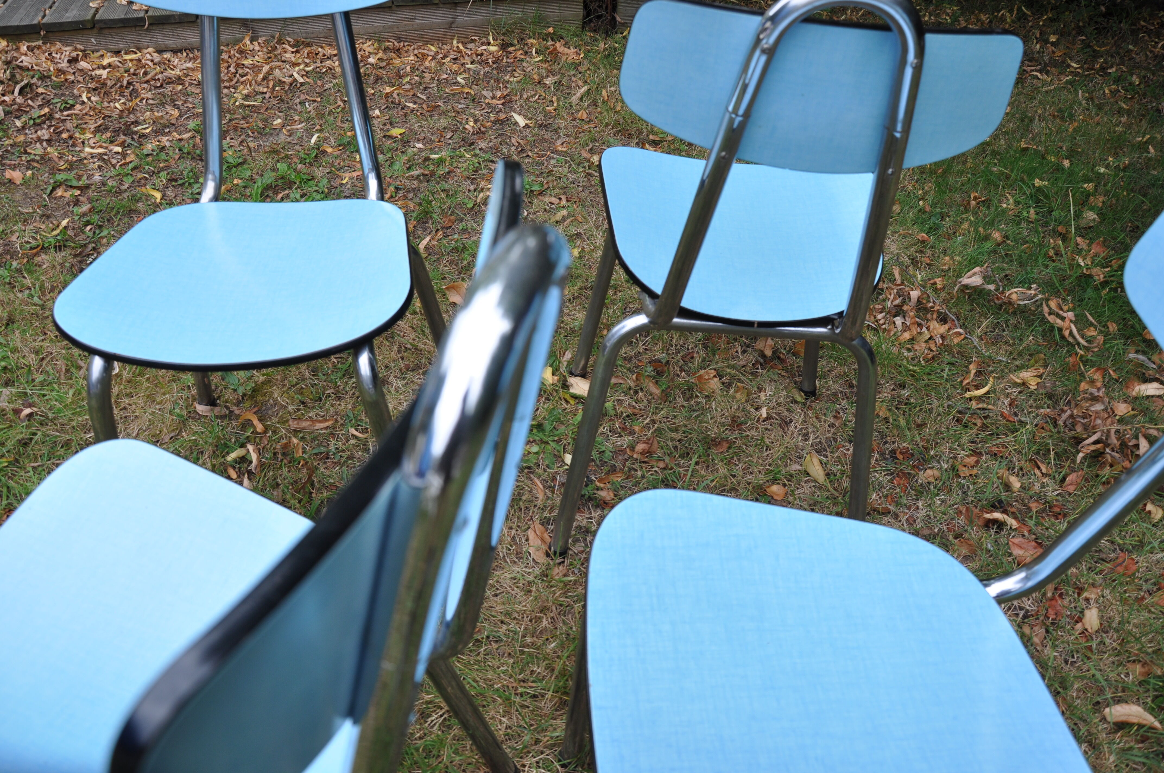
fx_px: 872
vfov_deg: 47.8
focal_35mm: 27
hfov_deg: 67.4
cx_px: 582
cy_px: 386
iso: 200
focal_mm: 18
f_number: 5.6
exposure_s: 1/125
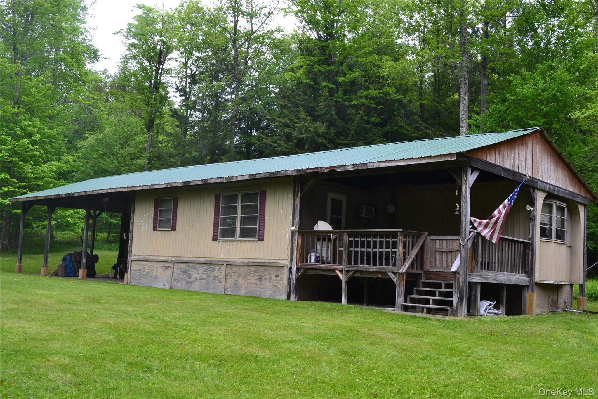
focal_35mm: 36
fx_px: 598
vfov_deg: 36.9
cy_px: 200
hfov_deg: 53.1
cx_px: 299
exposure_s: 1/100
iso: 400
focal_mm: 24
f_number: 9
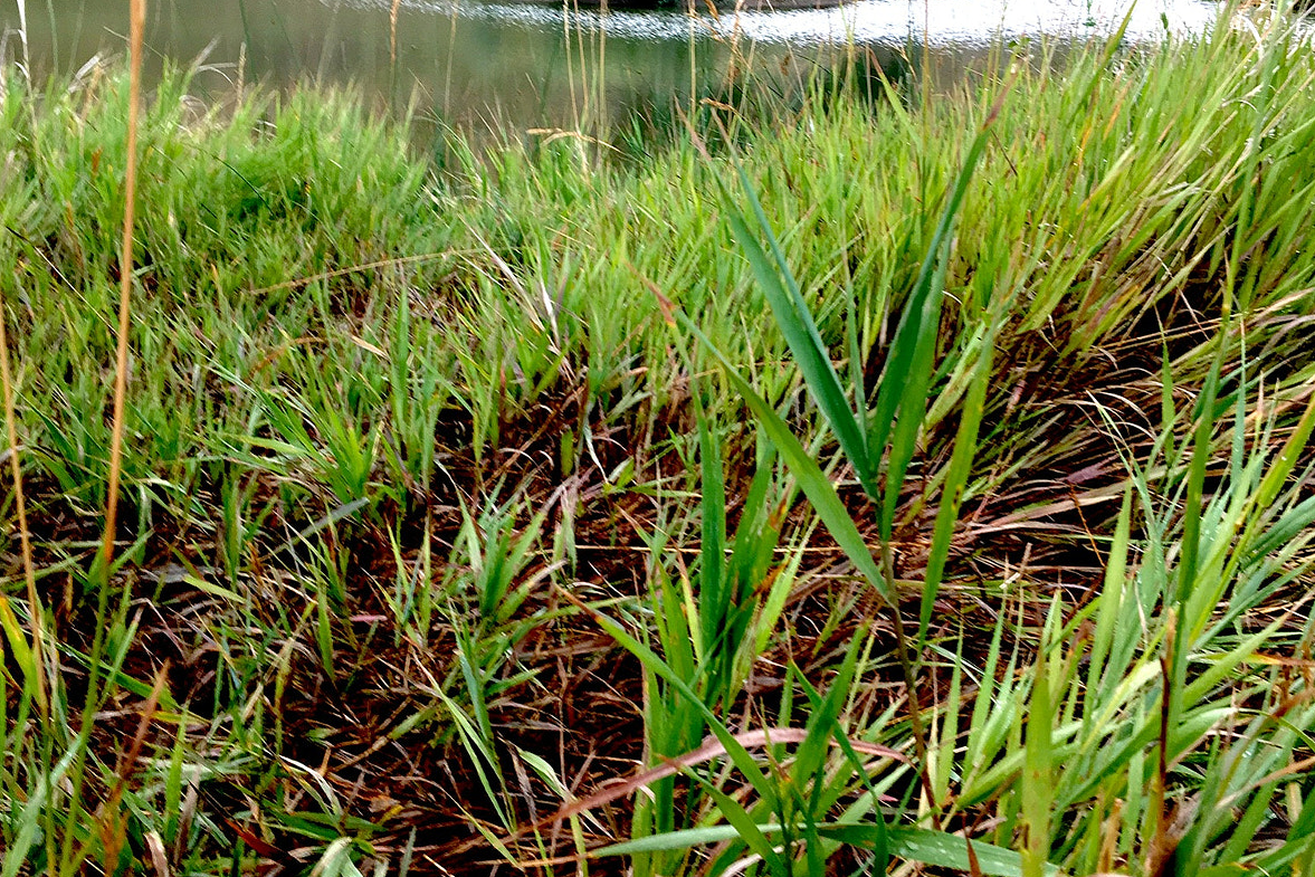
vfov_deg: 32.6
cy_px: 390
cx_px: 659
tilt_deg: -16.2
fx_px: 1498
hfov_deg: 47.4
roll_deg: -1.4
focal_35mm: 41
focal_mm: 4.15
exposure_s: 1/60
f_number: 2.2
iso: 25
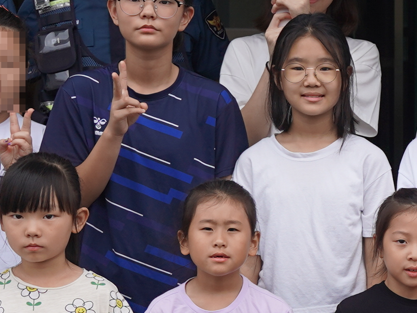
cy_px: 234
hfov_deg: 10.7
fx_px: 2051
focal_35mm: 170
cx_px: 814
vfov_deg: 8.7
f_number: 4
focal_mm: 30.4
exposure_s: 1/250
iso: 100
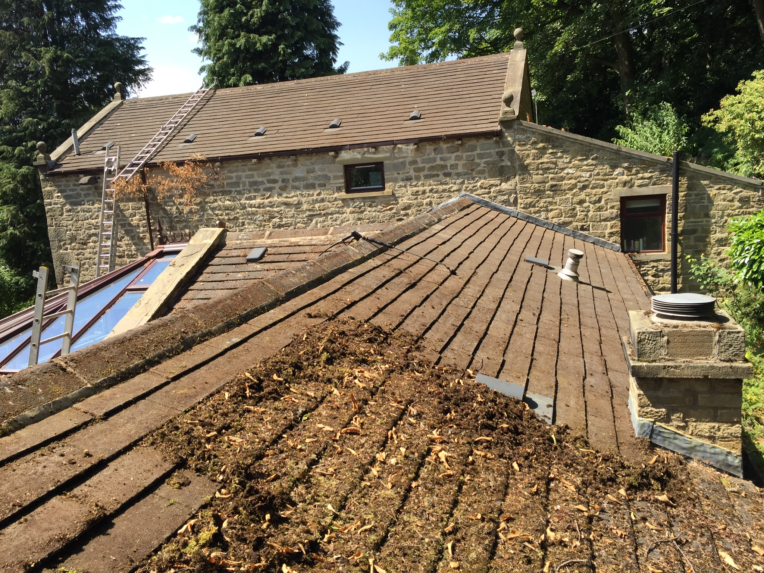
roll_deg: +2.7
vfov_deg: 48.2
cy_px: 286
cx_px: 382
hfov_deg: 61.7
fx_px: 640
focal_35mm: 29
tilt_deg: -9.7
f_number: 2.2
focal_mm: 4.15
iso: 32
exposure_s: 1/775
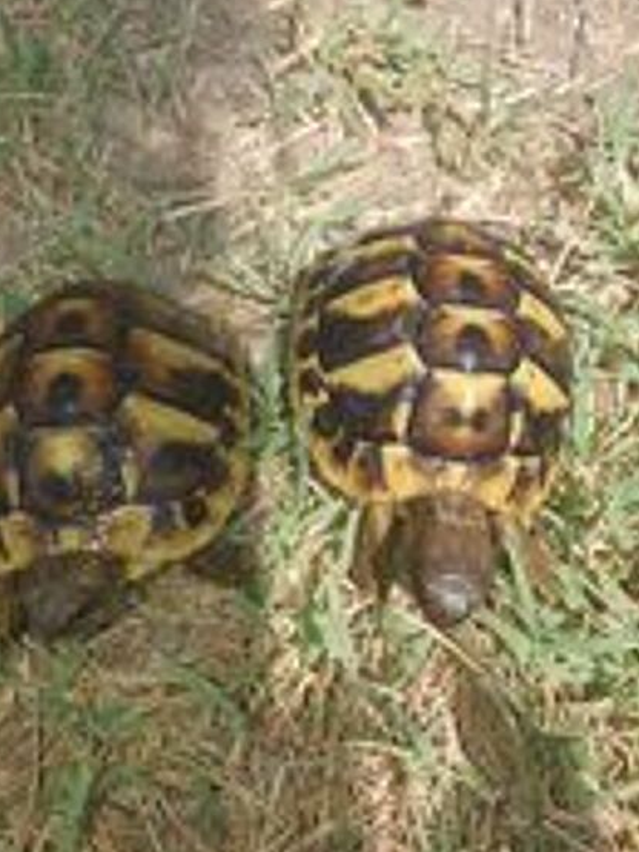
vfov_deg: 59.8
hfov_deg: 46.7
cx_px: 284
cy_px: 471
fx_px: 739
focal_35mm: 30
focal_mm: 4.32
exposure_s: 1/1093
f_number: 2.4
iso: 50
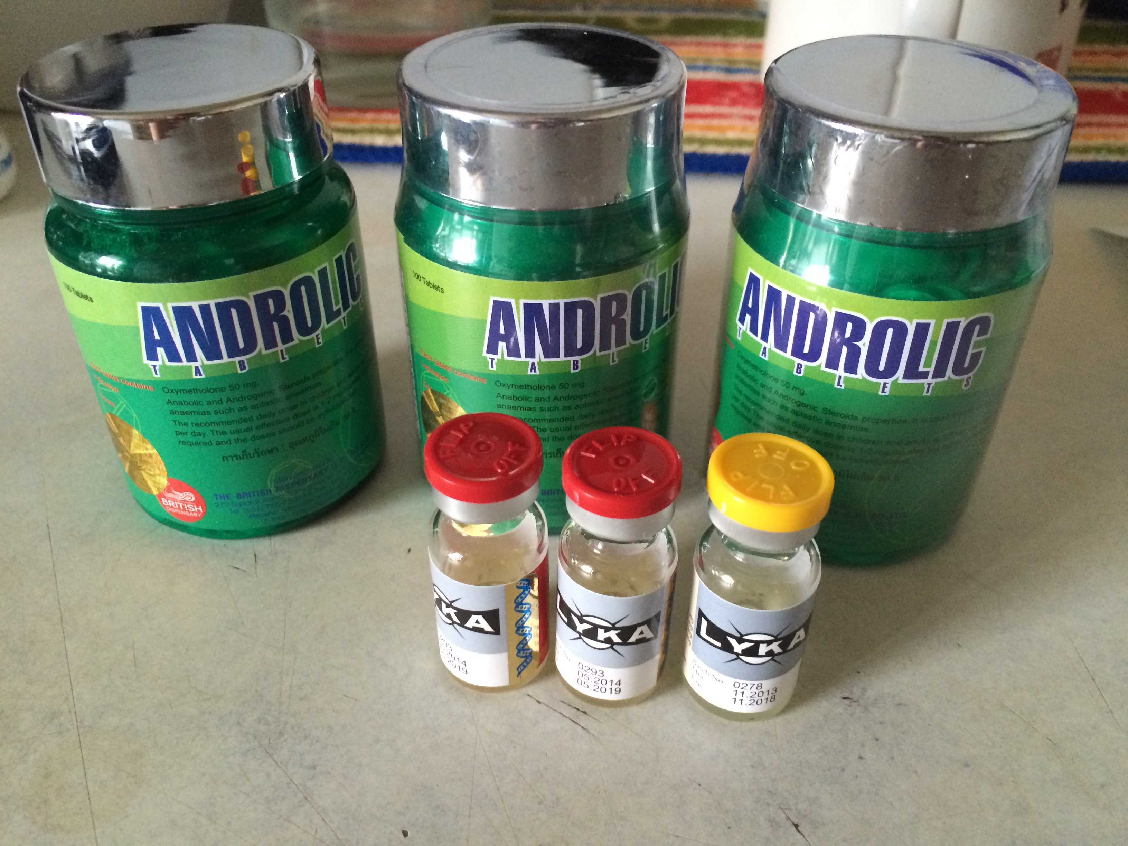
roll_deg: +0.4
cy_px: 423
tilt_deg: -36.1
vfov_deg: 48.2
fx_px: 945
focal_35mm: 29
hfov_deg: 61.7
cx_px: 564
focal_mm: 4.15
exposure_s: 1/25
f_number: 2.2
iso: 250
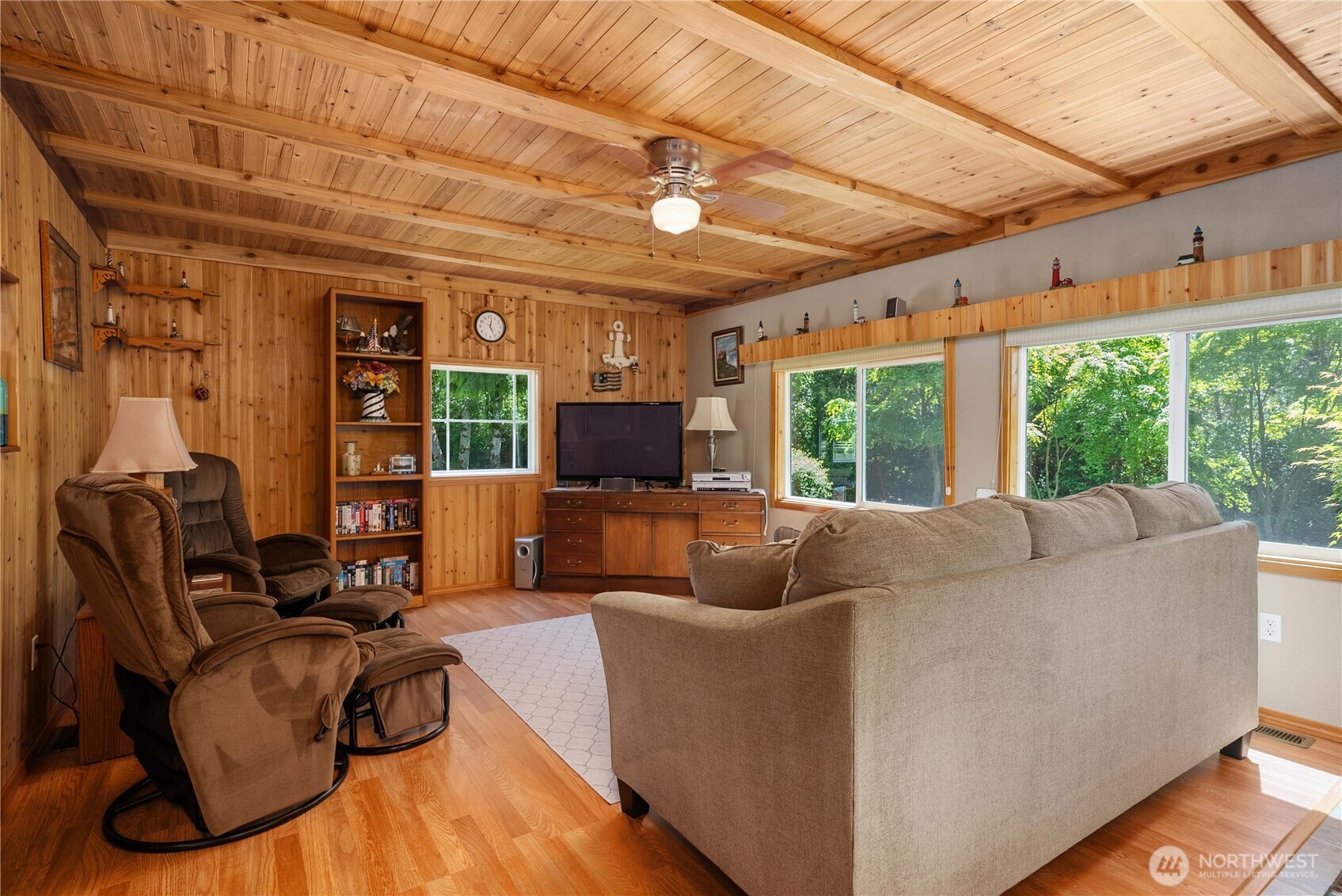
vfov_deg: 70.5
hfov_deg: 93.2
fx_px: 634
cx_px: 671
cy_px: 448
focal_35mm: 17
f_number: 7.1
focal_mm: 17
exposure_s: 1/10
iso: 1000
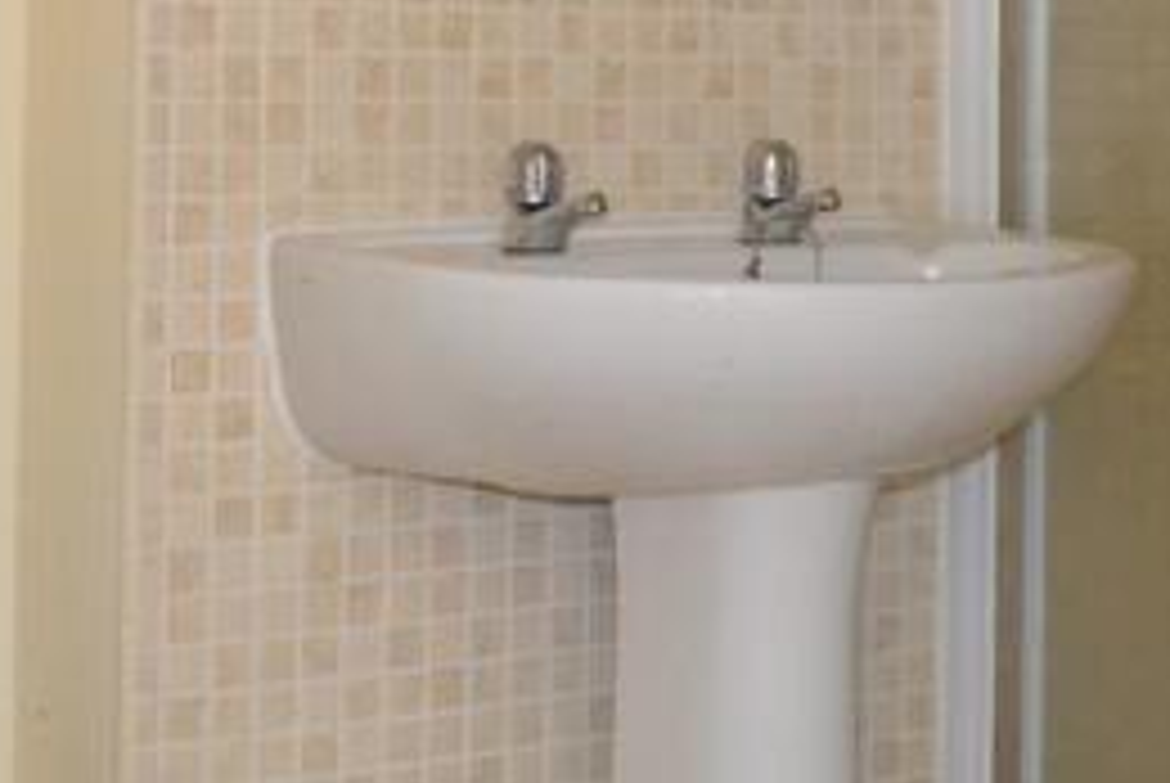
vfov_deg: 19.2
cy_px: -101
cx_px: 443
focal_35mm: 68
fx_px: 2212
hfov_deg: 29.5
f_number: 3.5
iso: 1250
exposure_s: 1/60
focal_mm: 18
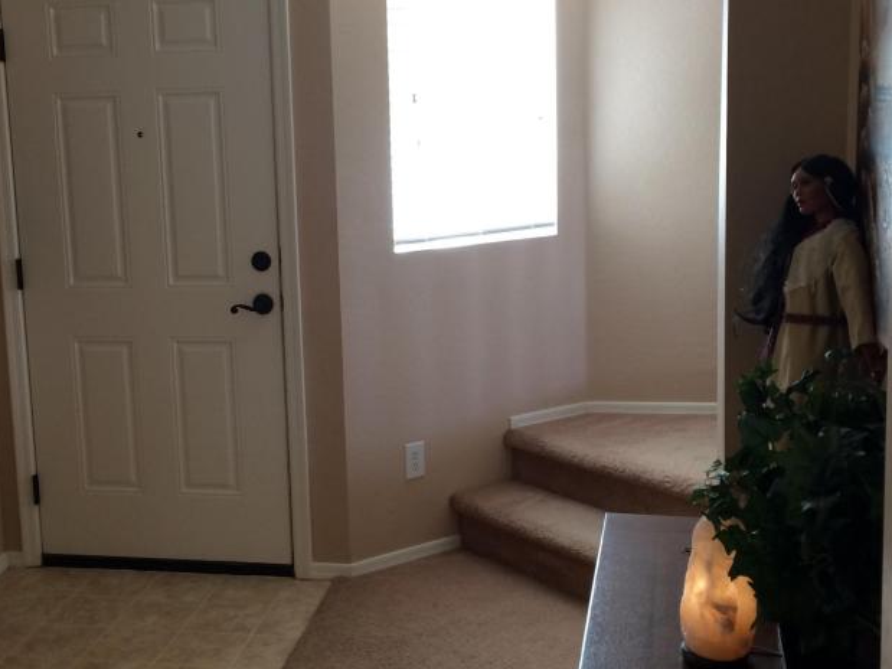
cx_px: 340
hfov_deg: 39.4
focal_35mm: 48
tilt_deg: -12.0
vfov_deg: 30.2
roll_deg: +2.5
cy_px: 311
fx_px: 1237
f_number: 2.2
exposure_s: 1/30
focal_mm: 4.15
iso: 64
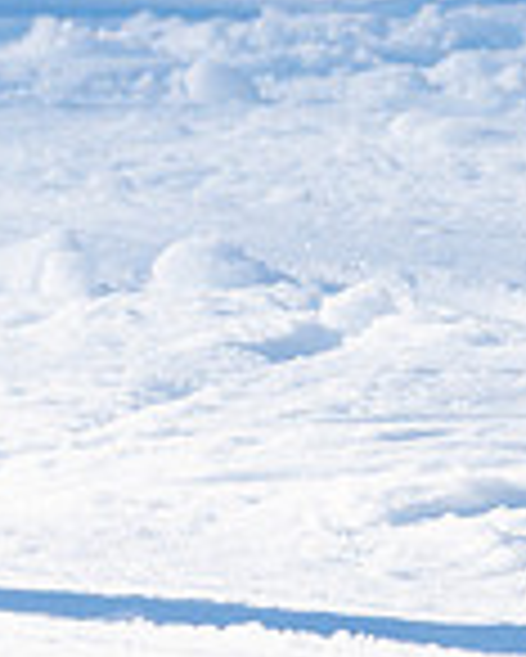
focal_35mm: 2753
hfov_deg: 0.6
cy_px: -66
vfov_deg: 0.7
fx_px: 53516
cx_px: -311
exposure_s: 1/2000
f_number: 8
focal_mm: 560
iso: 640
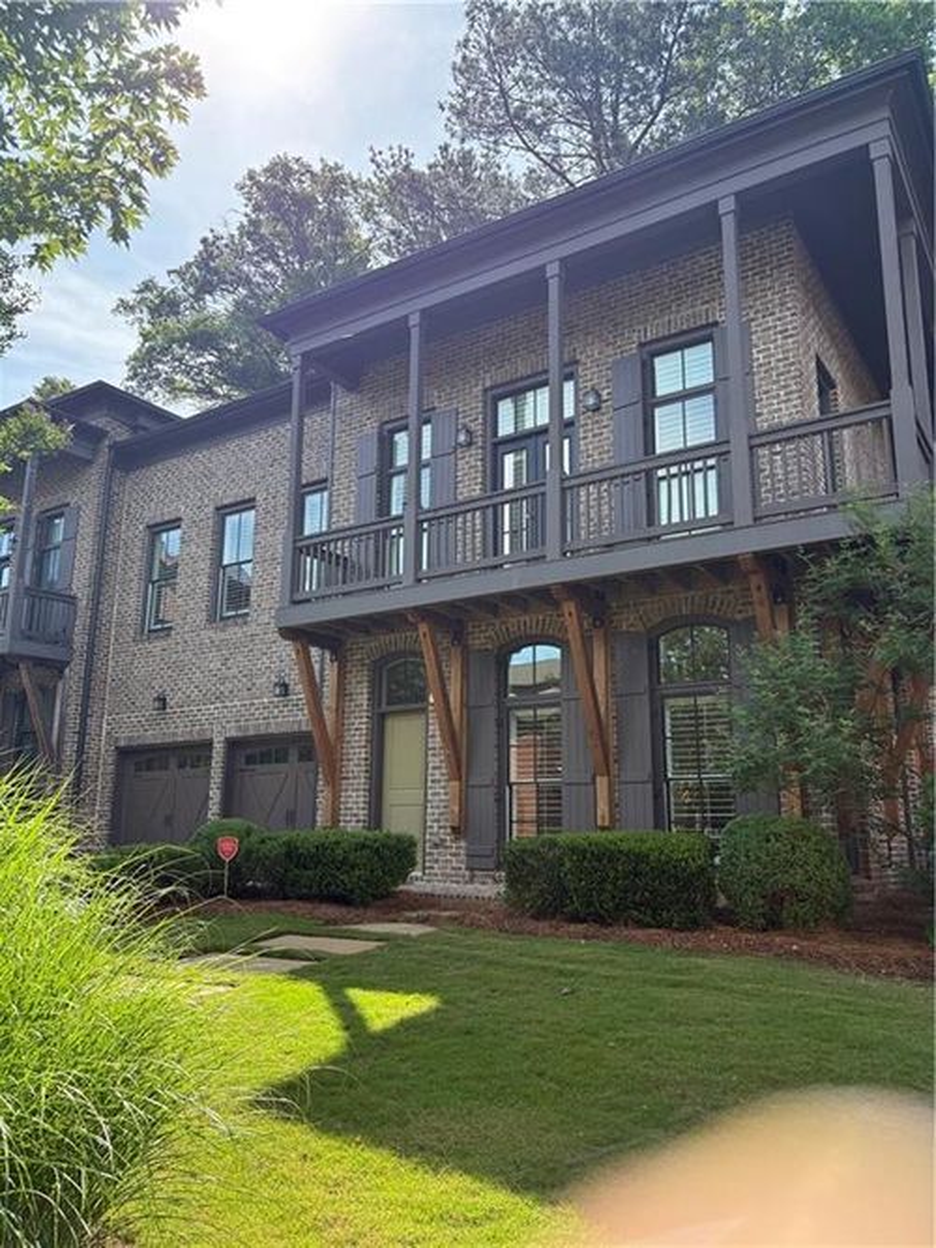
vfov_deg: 67.3
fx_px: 938
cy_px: 624
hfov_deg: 53.0
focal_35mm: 26
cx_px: 468
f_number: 1.6
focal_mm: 5.96
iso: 64
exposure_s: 1/1263
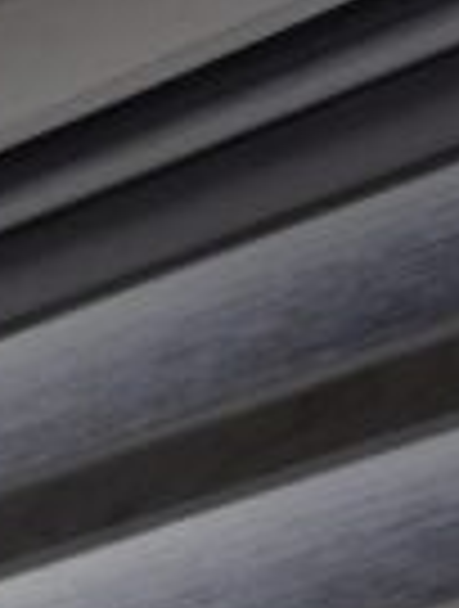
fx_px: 3062
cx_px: 580
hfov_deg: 8.5
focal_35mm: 174
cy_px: 1103
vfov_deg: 10.6
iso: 100
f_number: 1.8
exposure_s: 1/180
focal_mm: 5.54
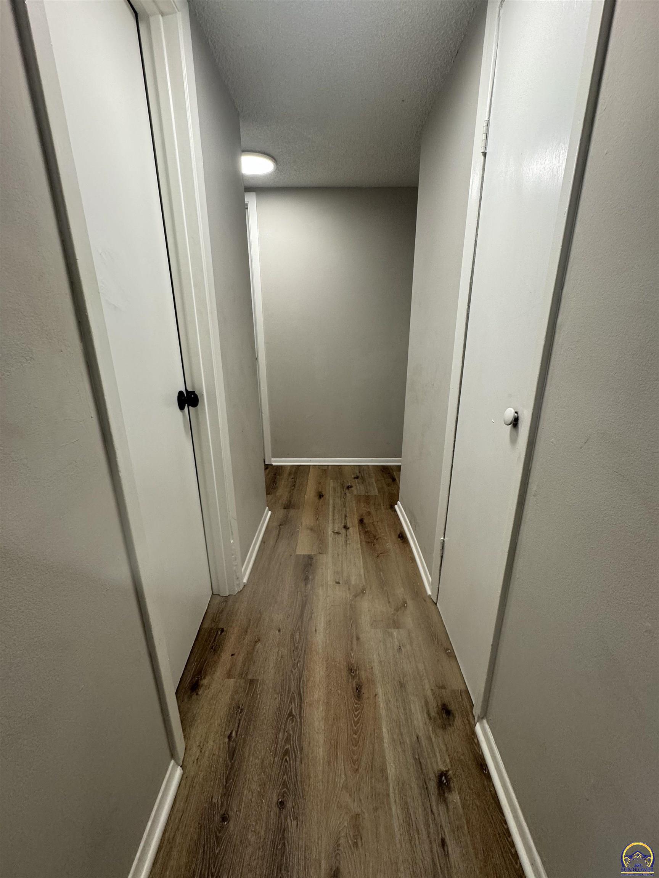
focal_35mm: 14
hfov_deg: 85.7
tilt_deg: -18.1
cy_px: 439
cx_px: 330
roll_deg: +0.3
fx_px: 355
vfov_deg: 102.1
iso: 200
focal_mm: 2.22
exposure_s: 1/120
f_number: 2.2
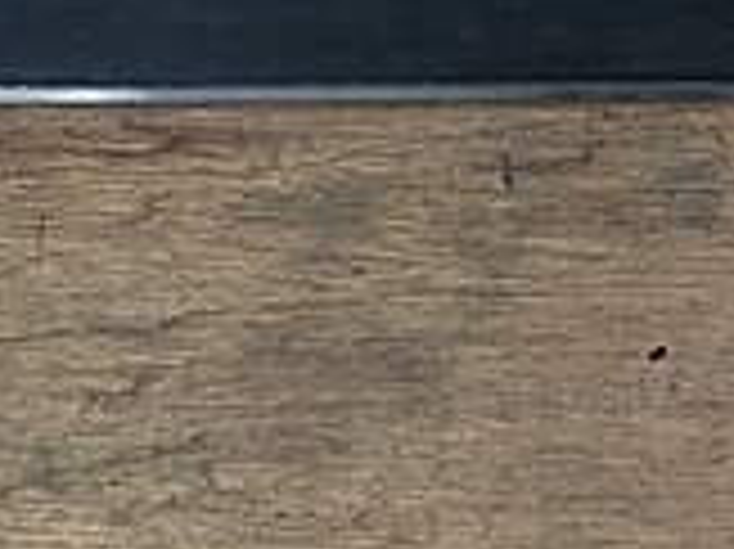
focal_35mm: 114
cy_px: -158
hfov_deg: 16.7
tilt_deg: -79.0
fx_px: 2415
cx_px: 820
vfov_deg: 12.6
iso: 80
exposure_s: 1/30
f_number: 2.2
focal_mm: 4.15
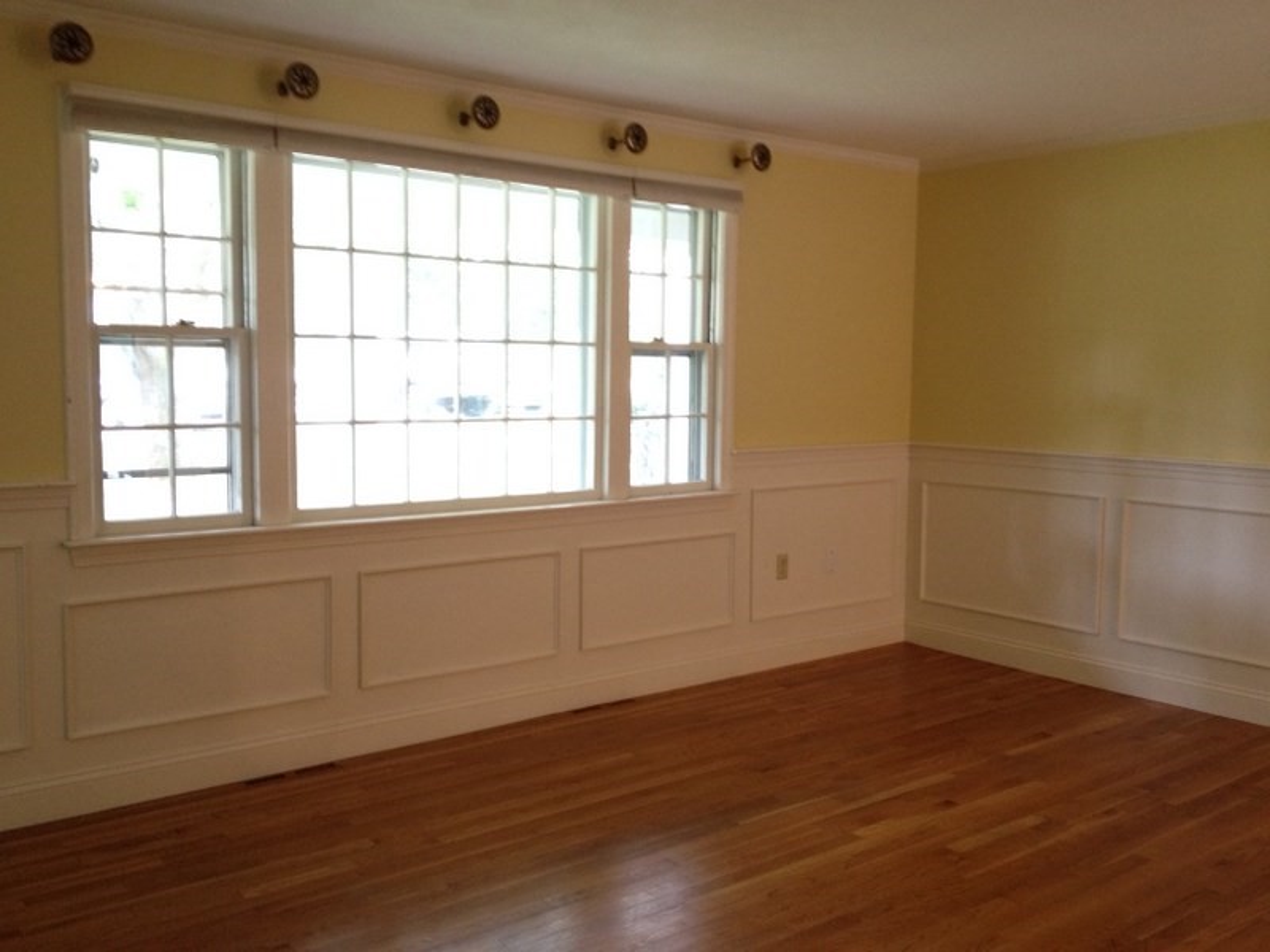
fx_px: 1284
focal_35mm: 35
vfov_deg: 40.7
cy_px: 476
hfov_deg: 52.6
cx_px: 635
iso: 160
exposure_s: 1/20
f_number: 2.4
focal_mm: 4.28
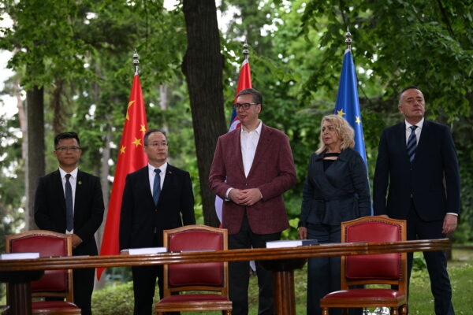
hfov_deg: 17.6
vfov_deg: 11.8
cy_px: 158
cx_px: 236
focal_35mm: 116
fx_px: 1524
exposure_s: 1/320
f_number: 4
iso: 400
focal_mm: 116
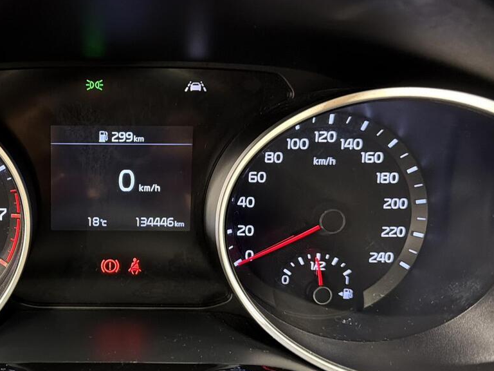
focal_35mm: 45
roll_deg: -0.3
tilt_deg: -26.5
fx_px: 642
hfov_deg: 40.2
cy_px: 208
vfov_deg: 32.1
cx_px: 90
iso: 800
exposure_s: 1/25
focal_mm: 6.76
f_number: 1.78
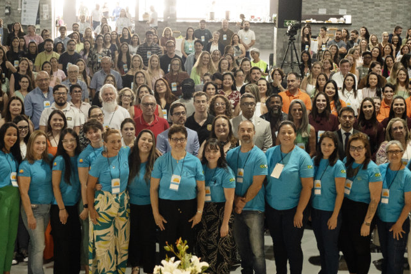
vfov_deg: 20.6
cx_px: 190
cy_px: 48
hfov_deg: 30.9
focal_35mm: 65
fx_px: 742
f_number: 4
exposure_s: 1/100
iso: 3200
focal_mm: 35
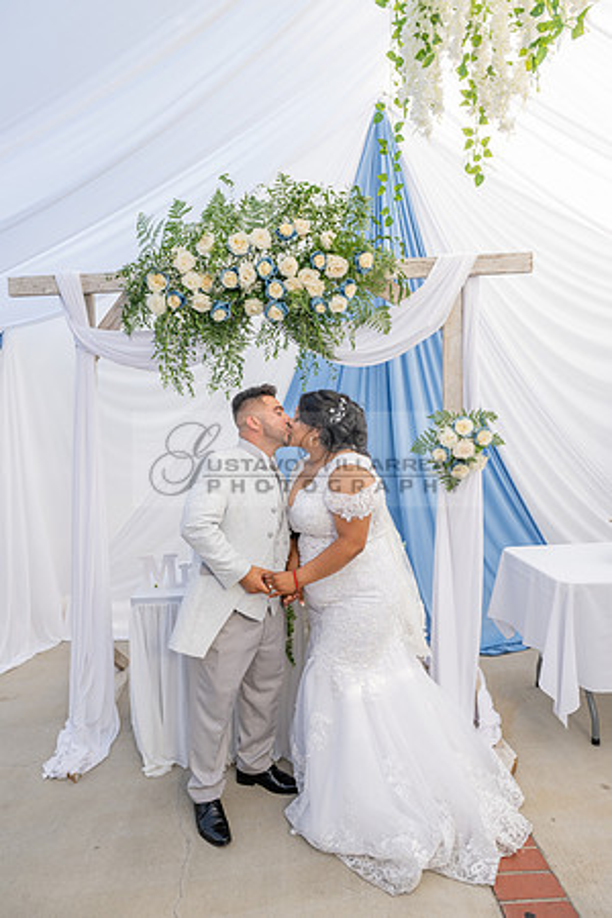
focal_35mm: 24
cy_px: 459
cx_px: 306
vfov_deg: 73.7
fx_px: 612
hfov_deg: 53.1
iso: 200
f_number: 6.3
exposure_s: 1/125
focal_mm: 24
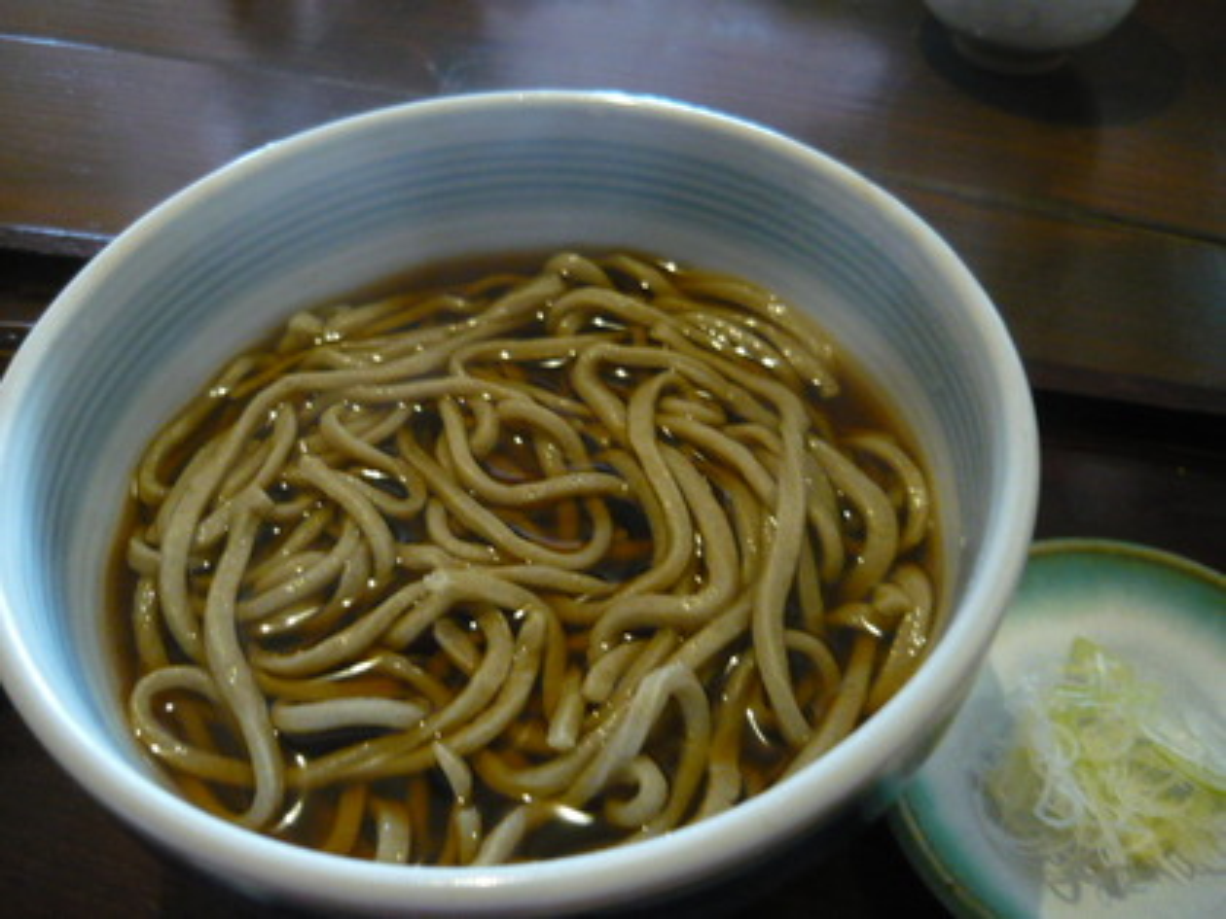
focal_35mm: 33
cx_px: 613
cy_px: 460
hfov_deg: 55.4
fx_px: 1169
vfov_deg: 42.9
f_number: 2.8
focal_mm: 5.5
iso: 400
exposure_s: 1/8
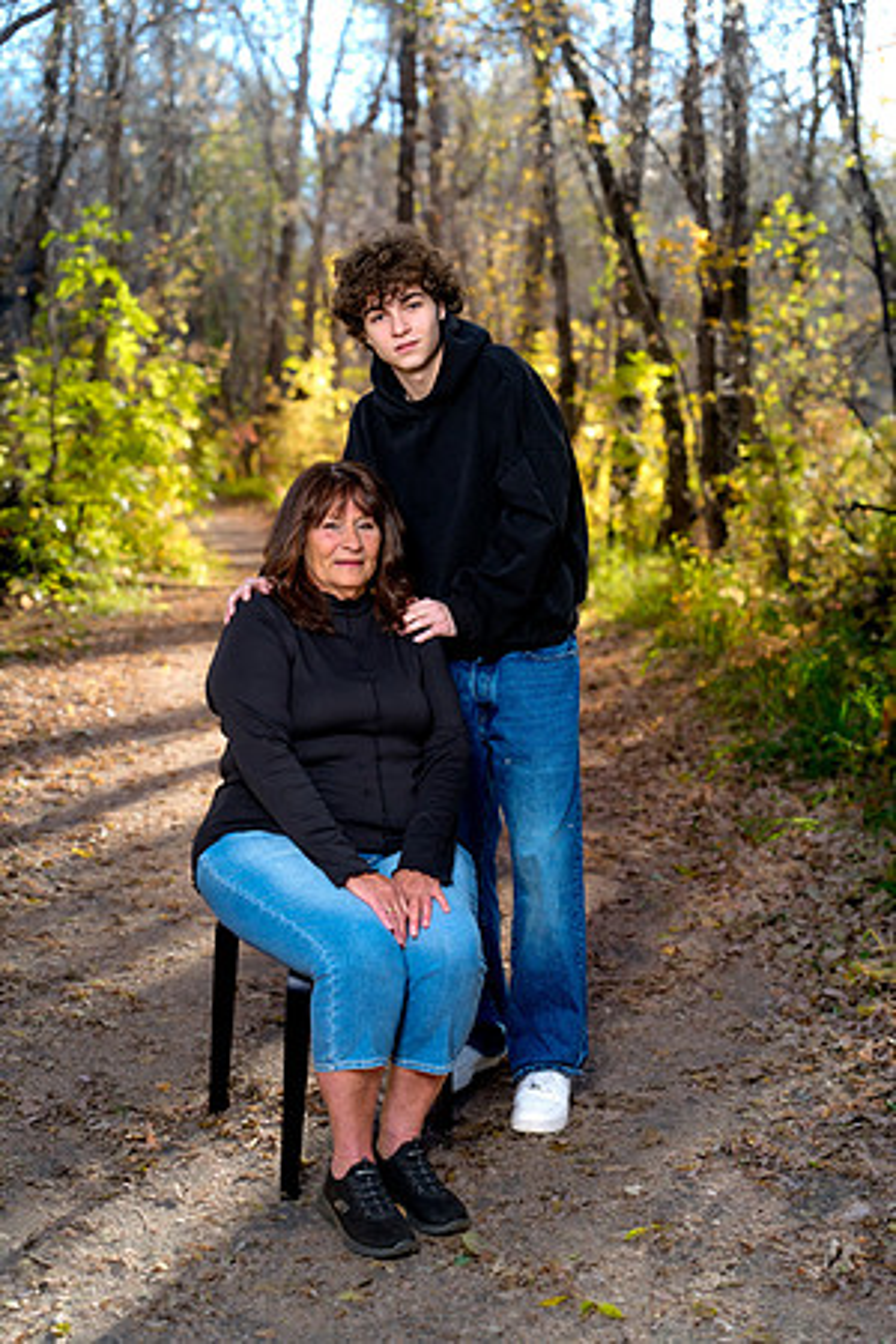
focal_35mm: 55
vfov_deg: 36.2
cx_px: 448
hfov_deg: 24.6
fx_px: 2053
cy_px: 672
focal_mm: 55
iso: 640
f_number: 3.2
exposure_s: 1/160
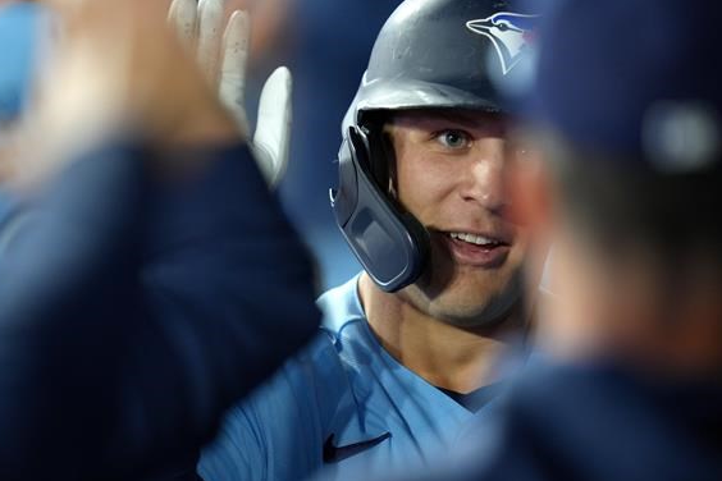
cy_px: 213
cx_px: 355
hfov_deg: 4.5
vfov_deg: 3.0
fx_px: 9245
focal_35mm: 461
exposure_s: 1/640
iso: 2500
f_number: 2.8
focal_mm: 400
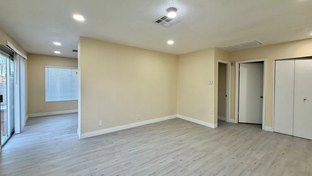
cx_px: 162
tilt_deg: -0.9
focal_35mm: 16
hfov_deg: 99.3
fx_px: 132
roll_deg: -0.4
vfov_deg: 67.1
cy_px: 85
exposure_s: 1/120
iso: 160
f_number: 2.2
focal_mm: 2.22
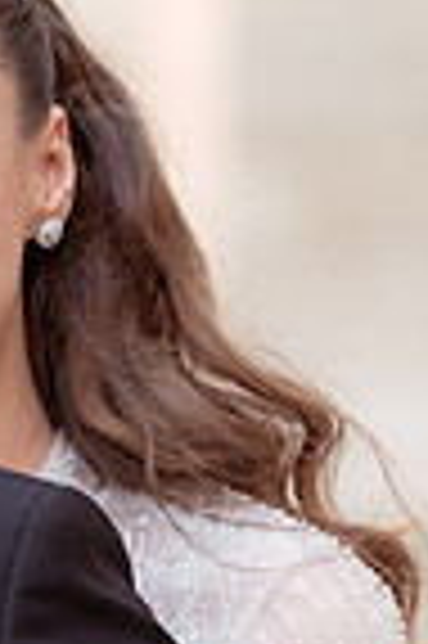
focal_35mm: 267
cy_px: 788
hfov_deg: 5.1
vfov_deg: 7.7
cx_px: -178
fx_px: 4773
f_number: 2.5
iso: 200
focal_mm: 85
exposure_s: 1/320
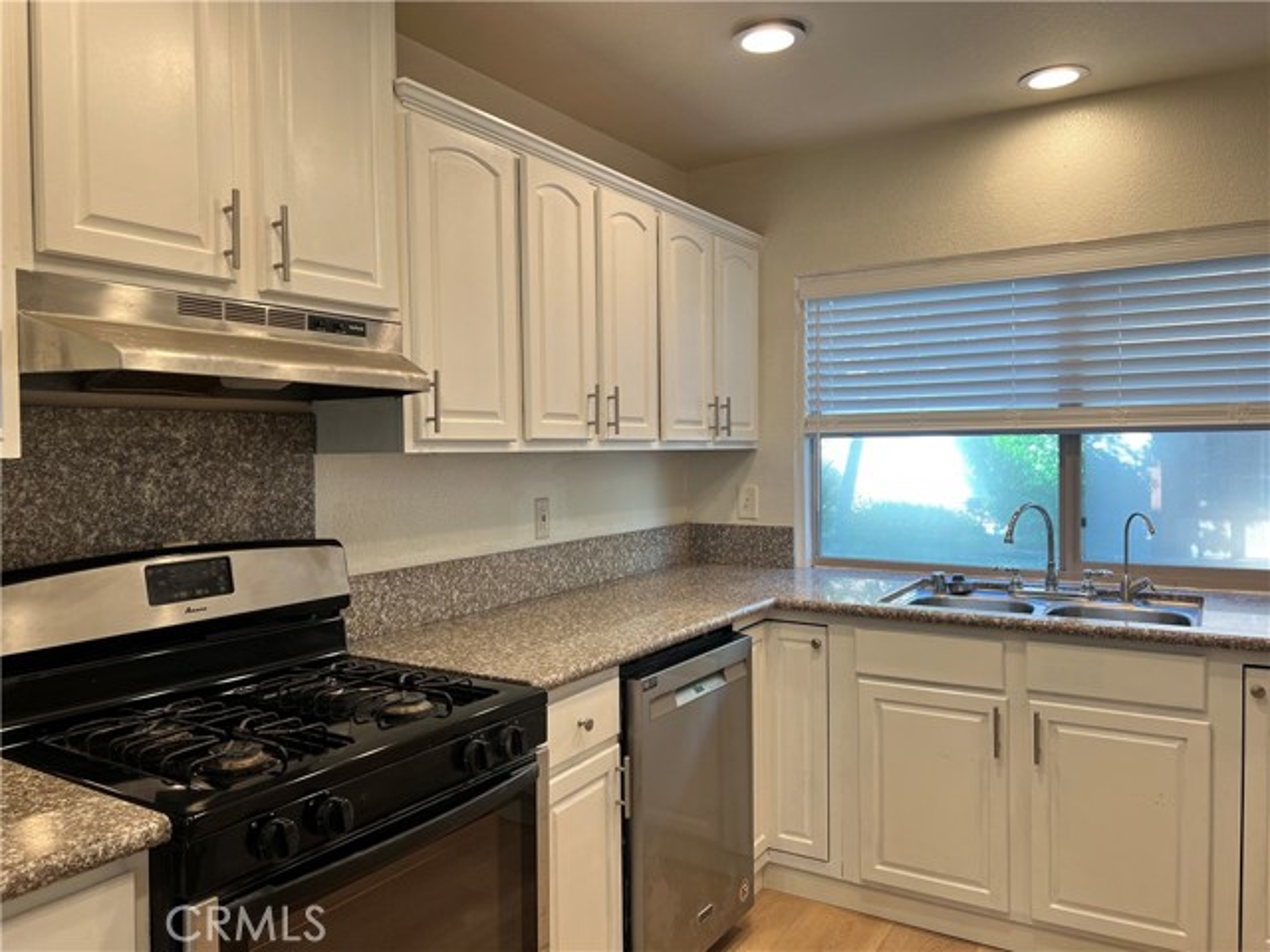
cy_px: 476
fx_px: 954
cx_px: 635
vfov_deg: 53.1
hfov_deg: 67.3
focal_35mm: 26
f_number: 1.5
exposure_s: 1/120
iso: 50
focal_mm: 5.7
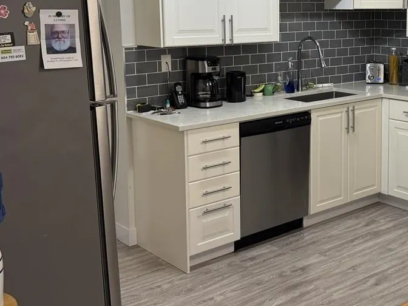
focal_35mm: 51
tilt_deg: -6.5
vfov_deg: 28.2
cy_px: 78
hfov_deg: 36.4
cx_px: 317
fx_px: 601
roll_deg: +0.1
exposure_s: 1/60
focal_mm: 6.76
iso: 125
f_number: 1.78
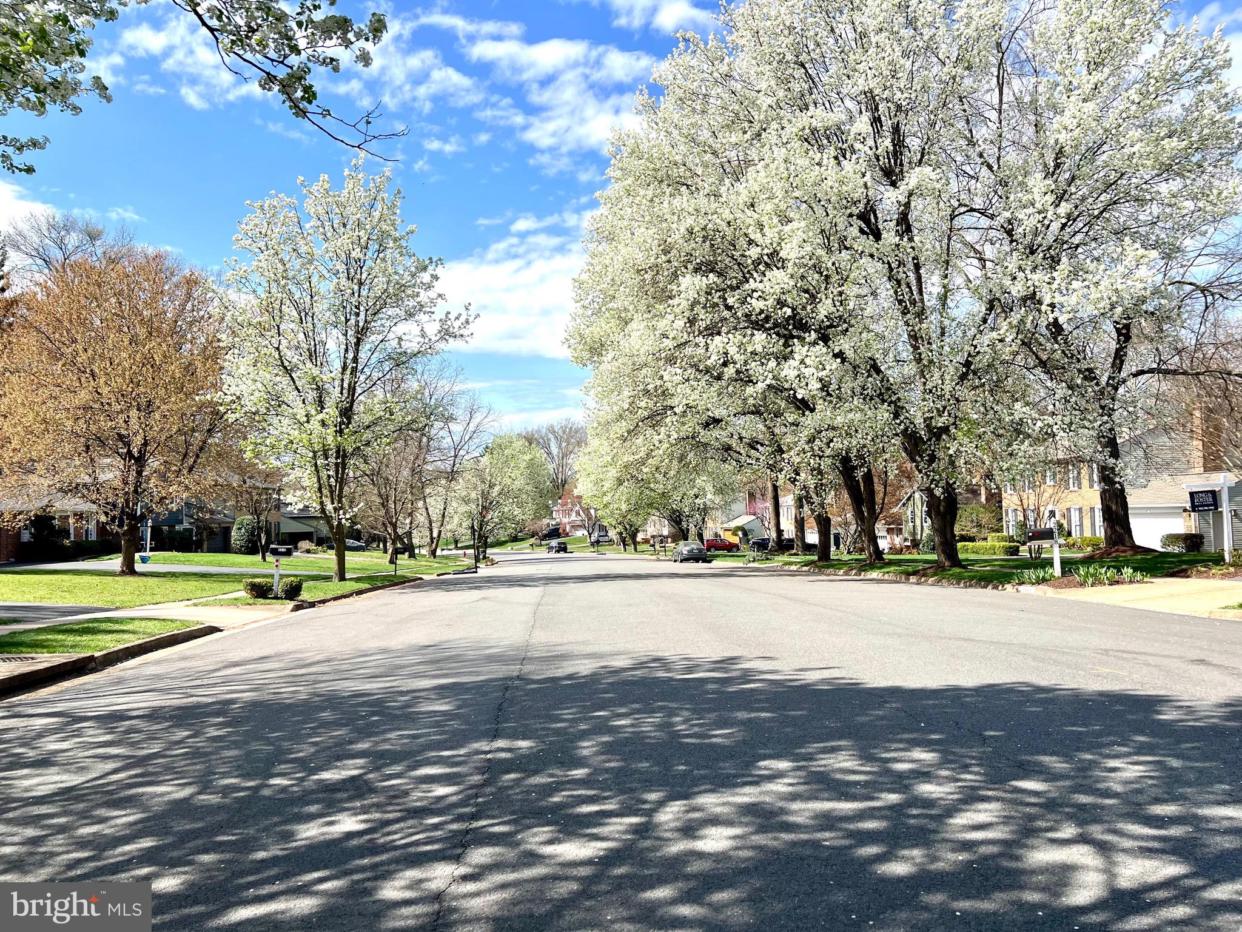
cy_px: 466
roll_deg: +1.1
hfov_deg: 67.3
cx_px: 621
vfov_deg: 53.1
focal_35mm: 26
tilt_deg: +2.4
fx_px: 933
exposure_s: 1/3460
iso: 50
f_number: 1.5
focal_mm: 5.7
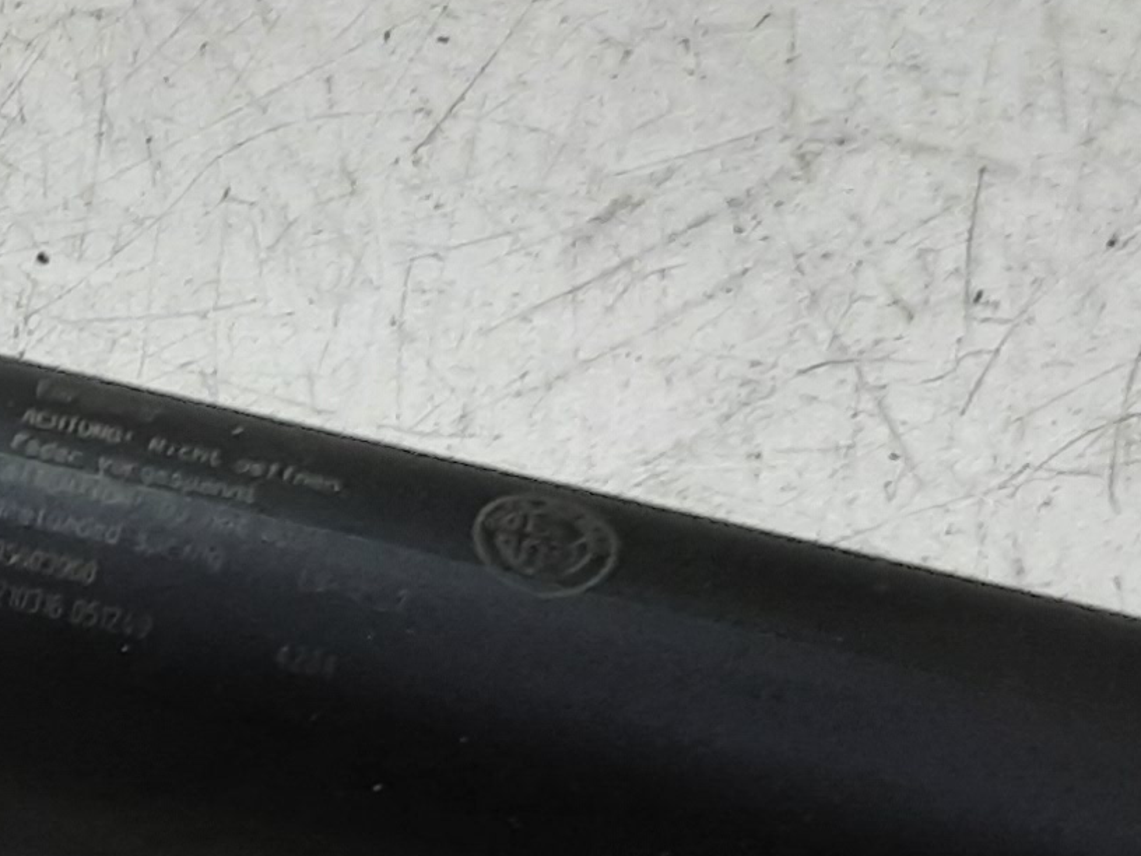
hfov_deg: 16.1
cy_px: 709
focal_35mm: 108
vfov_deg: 13.6
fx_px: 3560
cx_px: -734
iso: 50
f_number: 1.9
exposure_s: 1/50
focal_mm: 2.91
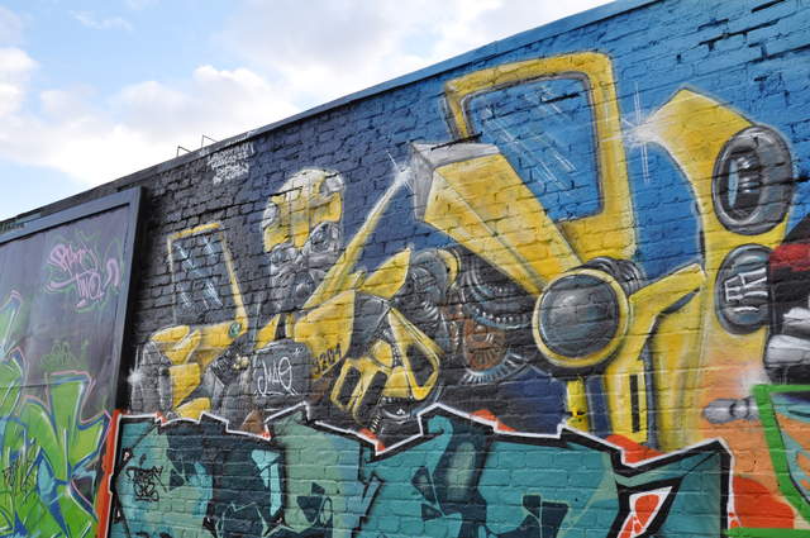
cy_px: 269
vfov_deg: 41.6
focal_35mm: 32
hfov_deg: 59.6
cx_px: 405
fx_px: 708
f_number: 13
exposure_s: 1/125
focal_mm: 21
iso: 640
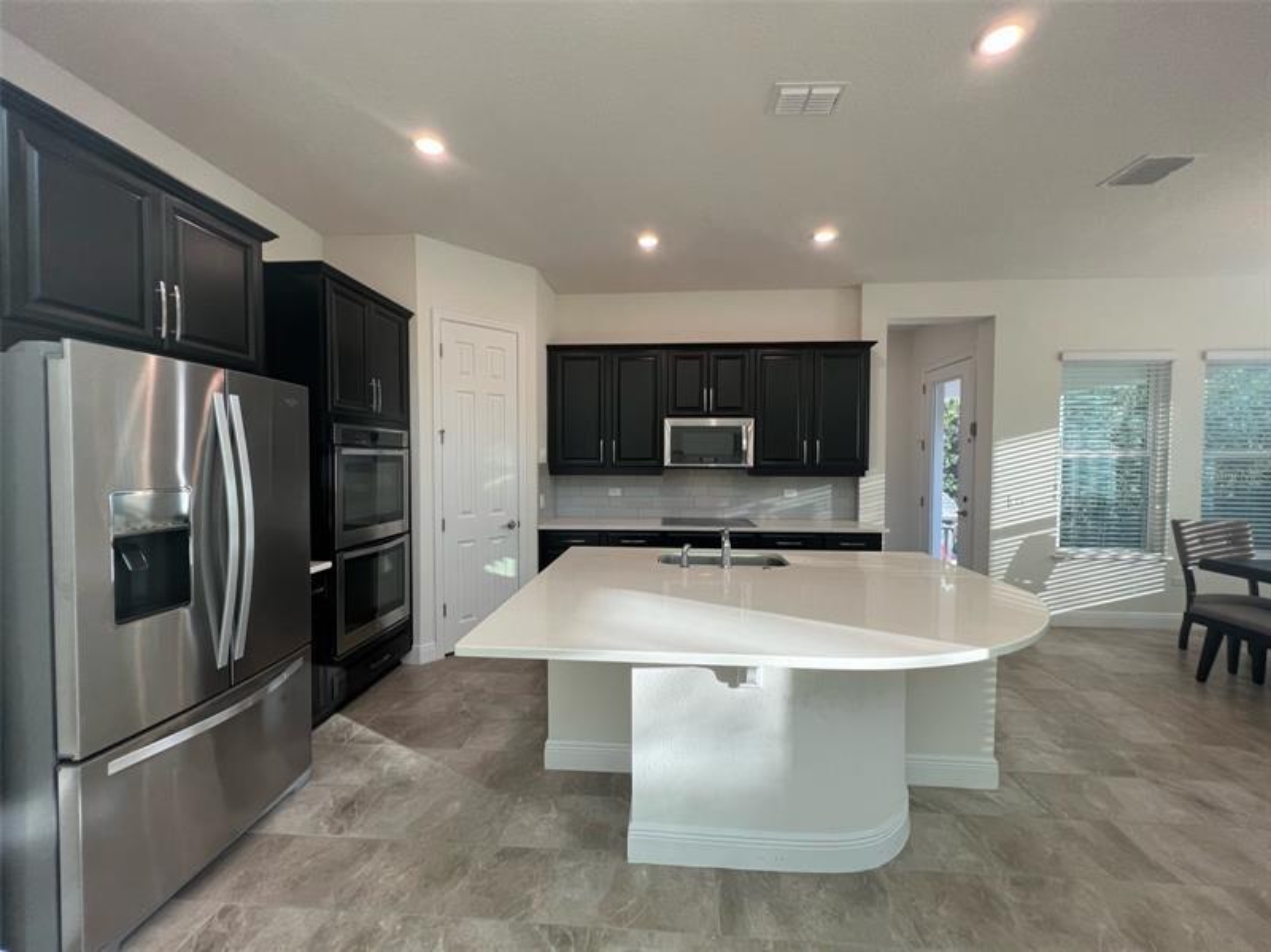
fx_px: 477
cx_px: 636
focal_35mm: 13
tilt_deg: -2.4
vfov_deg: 89.9
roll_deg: +0.5
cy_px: 476
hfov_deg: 106.2
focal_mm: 1.57
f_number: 1.8
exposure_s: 1/120
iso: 100
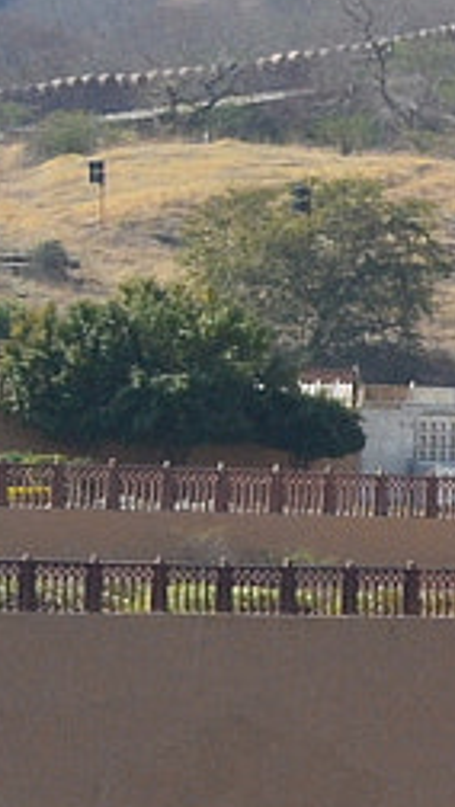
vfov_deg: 9.0
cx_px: 2310
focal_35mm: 239
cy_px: 426
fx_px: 5119
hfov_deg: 4.4
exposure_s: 1/400
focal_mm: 24
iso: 400
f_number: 11
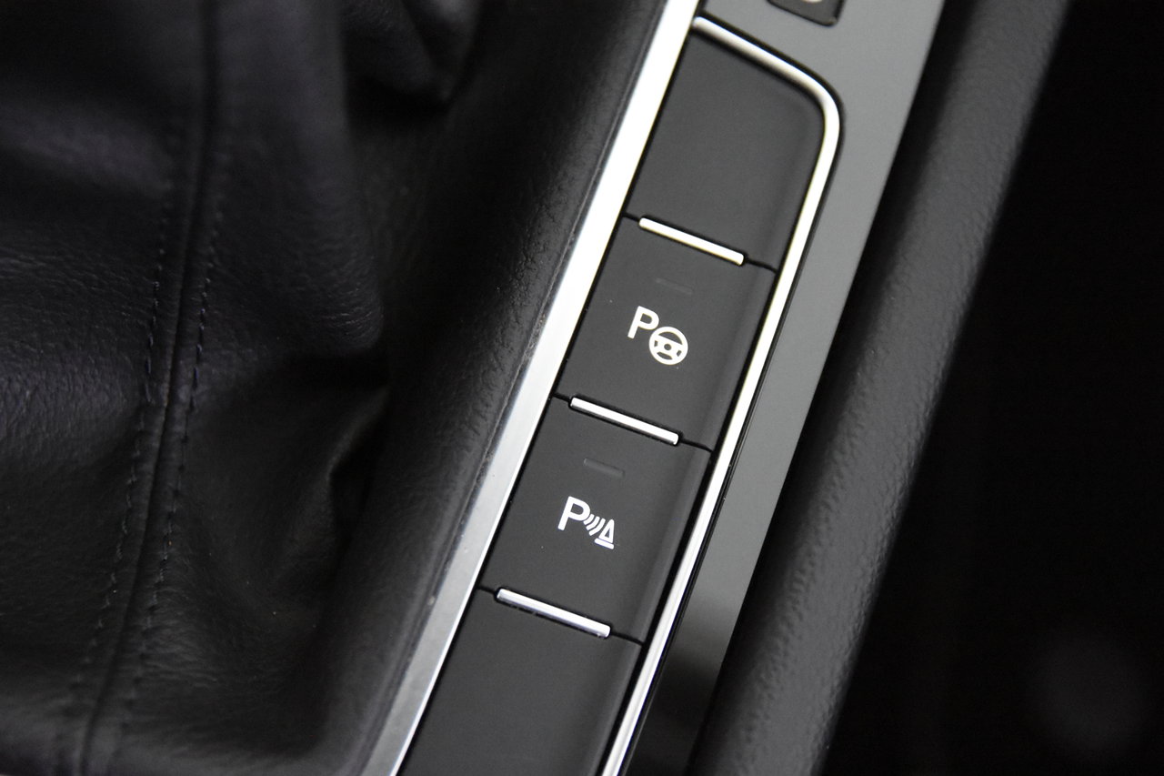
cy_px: 388
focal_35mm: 68
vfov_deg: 20.2
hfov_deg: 29.9
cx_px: 582
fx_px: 2182
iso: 10000
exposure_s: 1/80
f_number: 3.8
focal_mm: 45
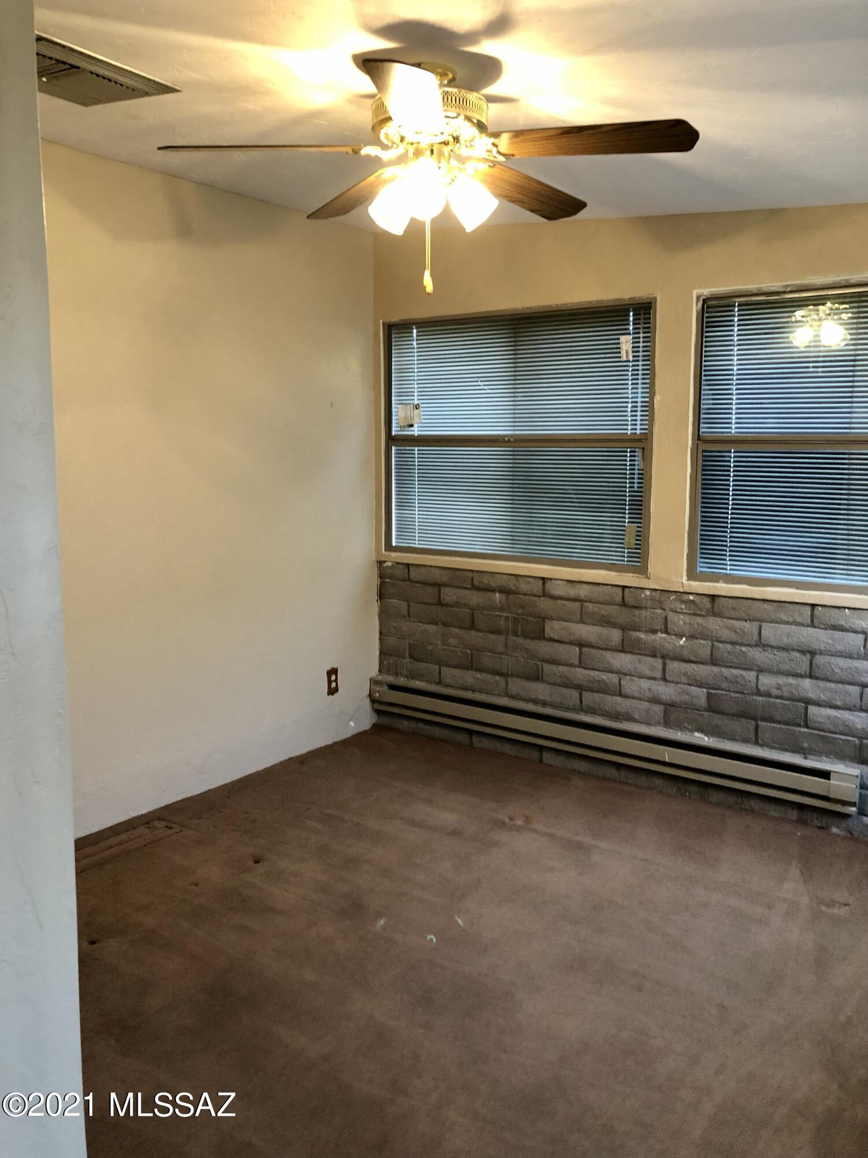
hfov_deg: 49.7
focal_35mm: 28
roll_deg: +0.2
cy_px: 579
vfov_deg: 63.4
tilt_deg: -7.3
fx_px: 936
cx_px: 434
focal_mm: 3.99
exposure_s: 1/15
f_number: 1.8
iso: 50
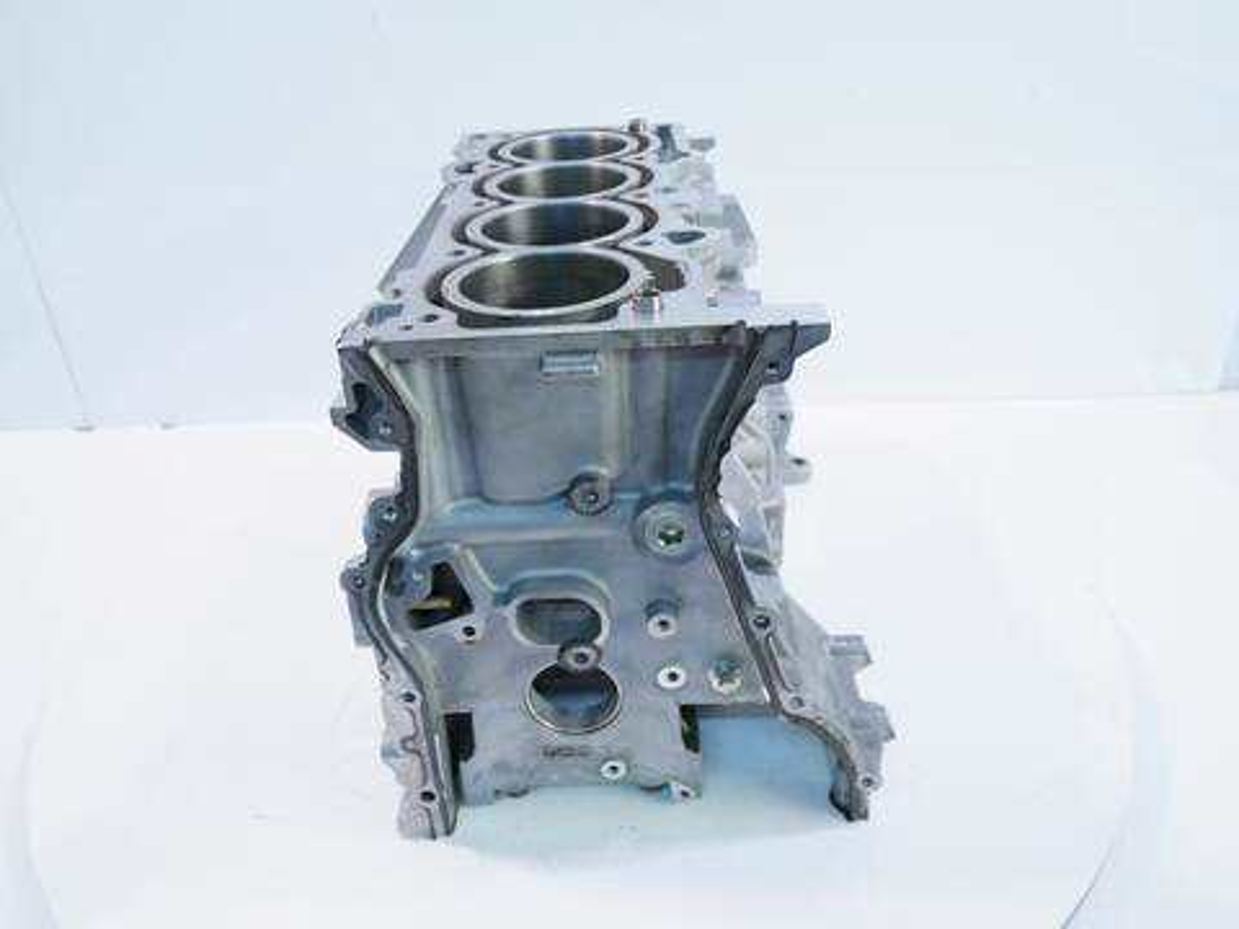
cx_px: 620
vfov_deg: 46.8
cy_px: 464
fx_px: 1074
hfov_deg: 60.0
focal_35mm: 30
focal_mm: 15
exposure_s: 1/60
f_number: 3.7
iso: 320
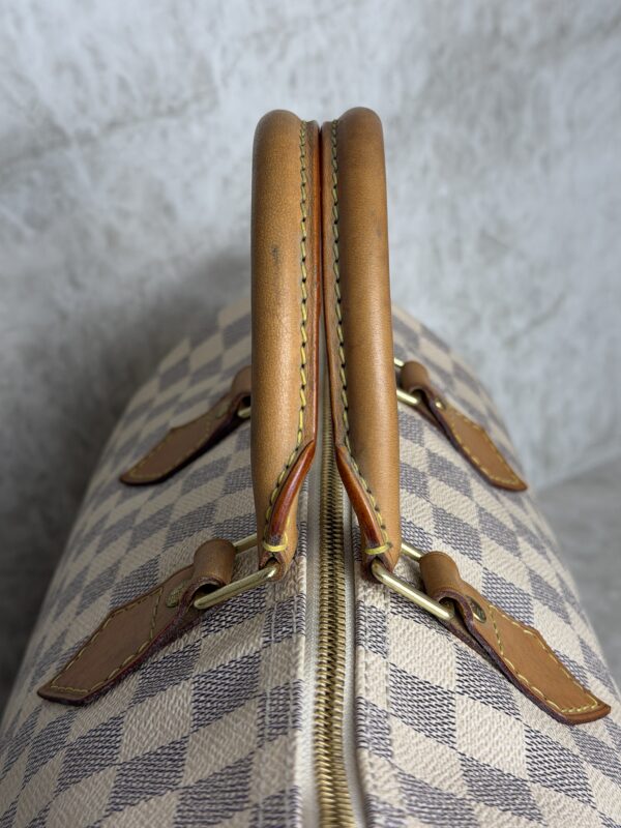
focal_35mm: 48
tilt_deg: -24.7
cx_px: 310
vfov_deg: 39.7
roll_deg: +0.0
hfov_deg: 30.3
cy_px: 414
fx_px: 1148
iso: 50
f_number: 1.78
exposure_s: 1/122
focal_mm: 6.76
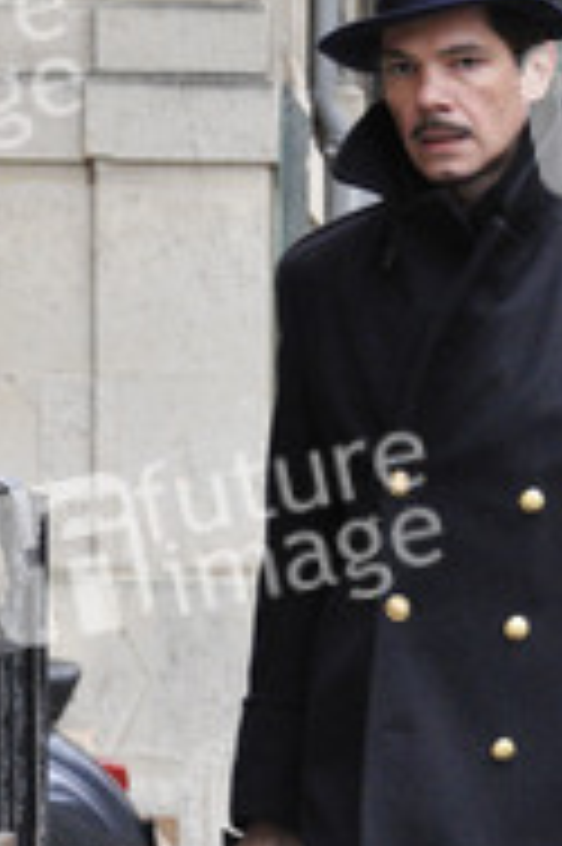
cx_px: 344
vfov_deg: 10.3
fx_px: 4645
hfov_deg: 6.9
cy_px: 765
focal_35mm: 198
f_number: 5.6
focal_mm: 62
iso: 1600
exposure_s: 1/500
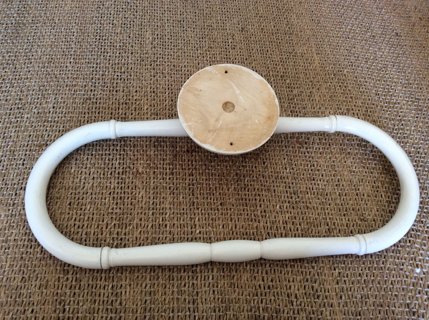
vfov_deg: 44.1
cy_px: 160
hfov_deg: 56.9
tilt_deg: -59.6
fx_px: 396
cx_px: 214
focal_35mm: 32
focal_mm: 3.3
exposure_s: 1/25
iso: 80
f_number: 2.4
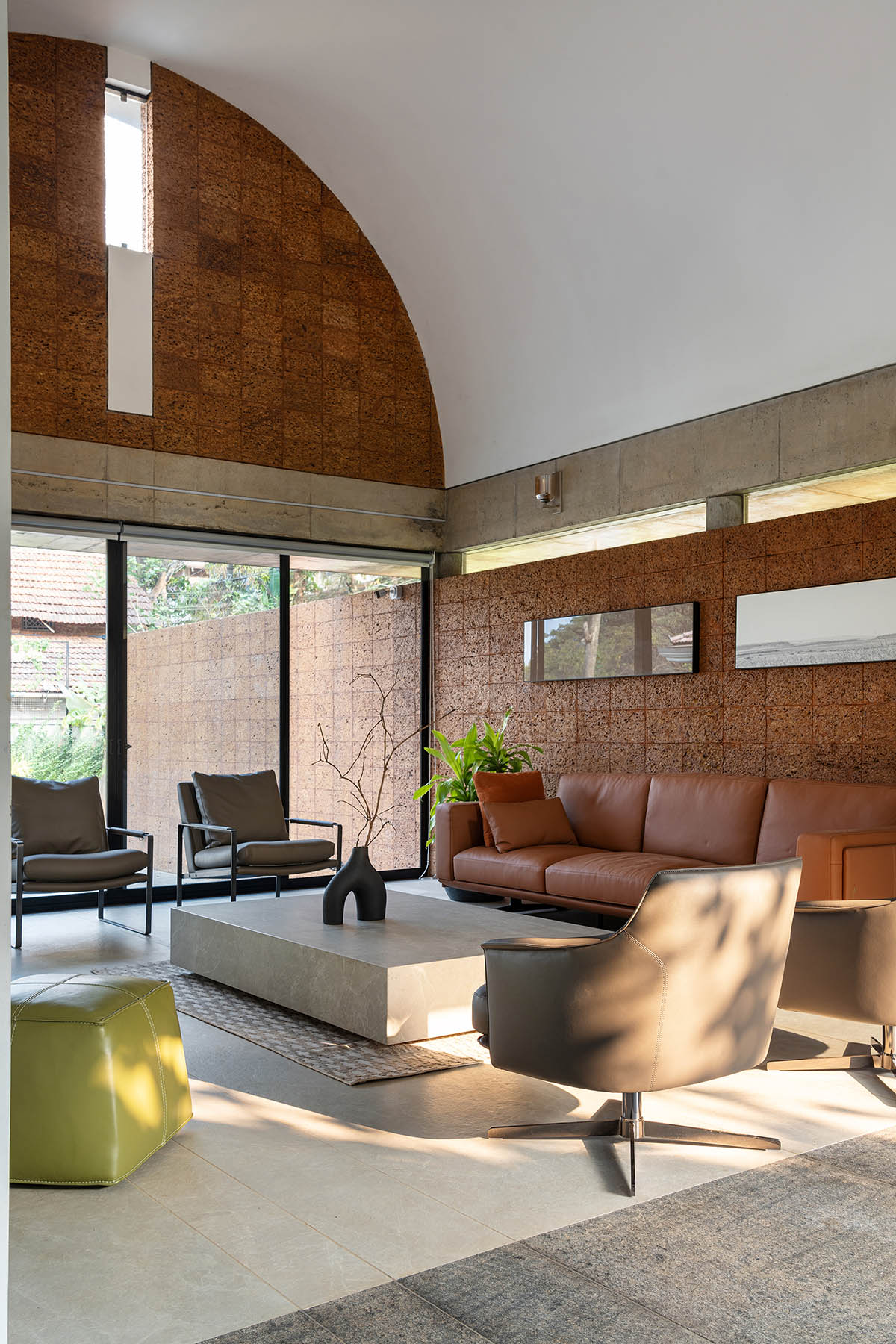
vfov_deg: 60.3
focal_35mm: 31
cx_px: 448
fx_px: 1157
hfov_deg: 42.3
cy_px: 672
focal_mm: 31
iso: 100
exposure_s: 1/3
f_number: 9
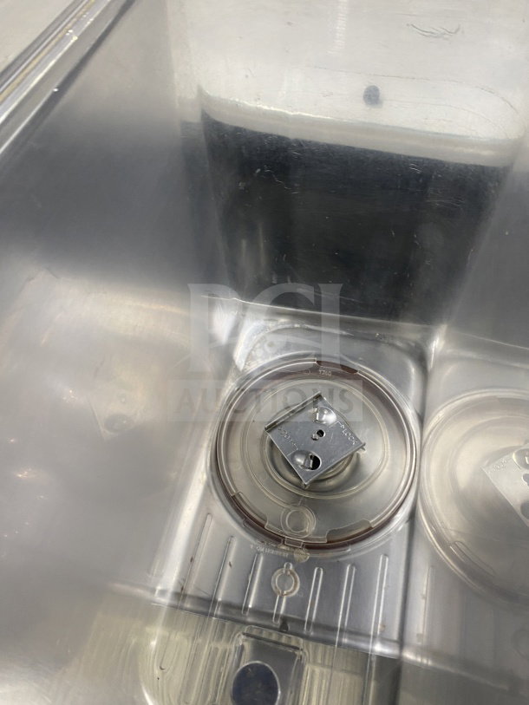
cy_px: 352
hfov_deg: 53.1
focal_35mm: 26
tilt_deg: -56.9
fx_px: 530
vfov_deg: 67.3
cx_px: 264
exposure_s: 1/66
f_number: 1.8
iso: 125
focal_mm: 4.25
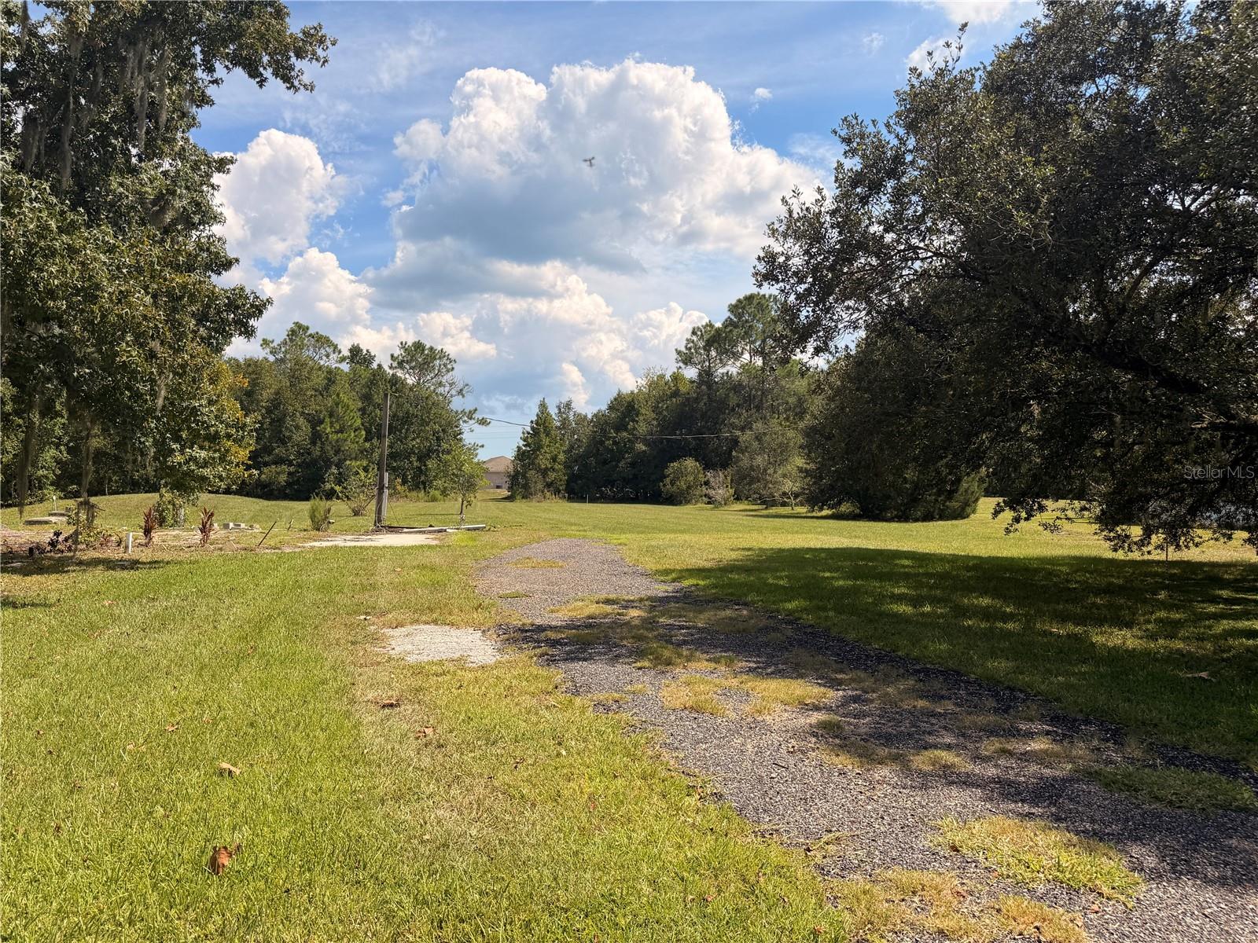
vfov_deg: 56.8
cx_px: 629
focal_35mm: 24
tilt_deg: +1.1
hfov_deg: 71.6
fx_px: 872
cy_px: 472
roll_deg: -0.6
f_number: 1.78
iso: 80
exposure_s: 1/4975
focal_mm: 6.76
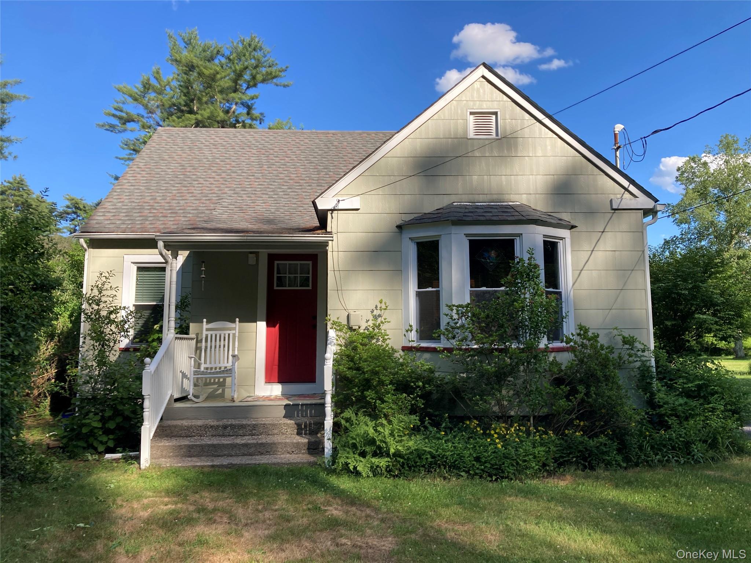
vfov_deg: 49.7
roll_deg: +0.5
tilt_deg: +6.4
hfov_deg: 63.4
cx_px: 376
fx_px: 607
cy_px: 282
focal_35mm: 28
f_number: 1.8
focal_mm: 3.99
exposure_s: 1/1104
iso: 20
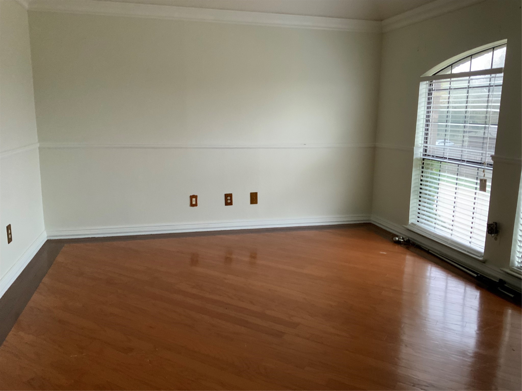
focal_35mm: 29
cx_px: 261
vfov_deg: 48.2
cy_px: 196
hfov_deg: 61.7
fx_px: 437
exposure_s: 1/40
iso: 250
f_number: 1.8
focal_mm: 3
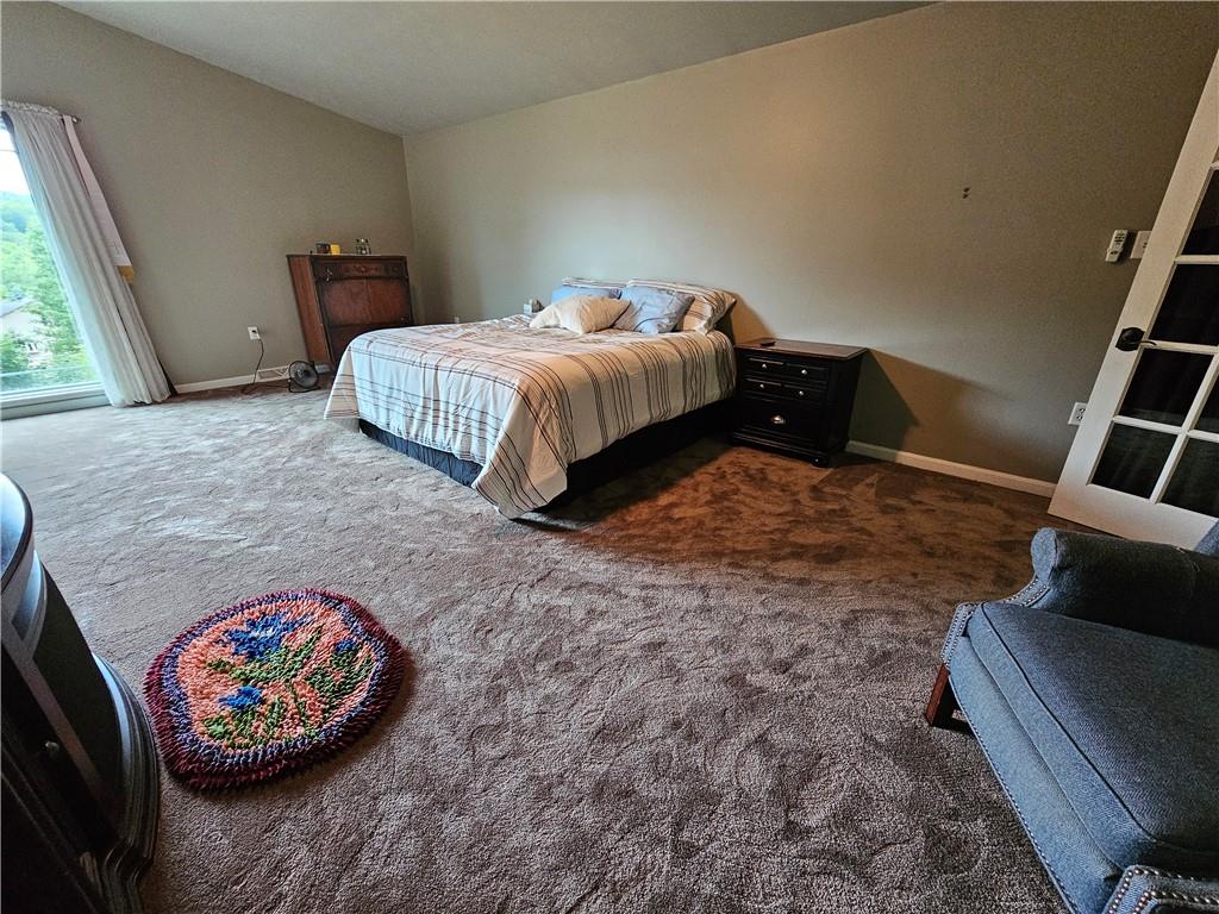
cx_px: 610
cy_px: 457
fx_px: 458
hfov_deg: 106.2
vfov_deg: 89.9
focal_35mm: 13
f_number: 2.2
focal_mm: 2.2
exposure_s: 1/30
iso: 640
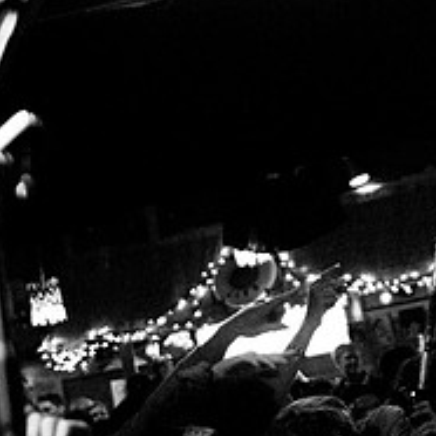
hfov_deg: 14.4
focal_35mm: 119
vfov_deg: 14.6
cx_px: 429
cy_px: 76
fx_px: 1696
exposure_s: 1/160
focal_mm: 30
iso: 1000
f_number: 1.4
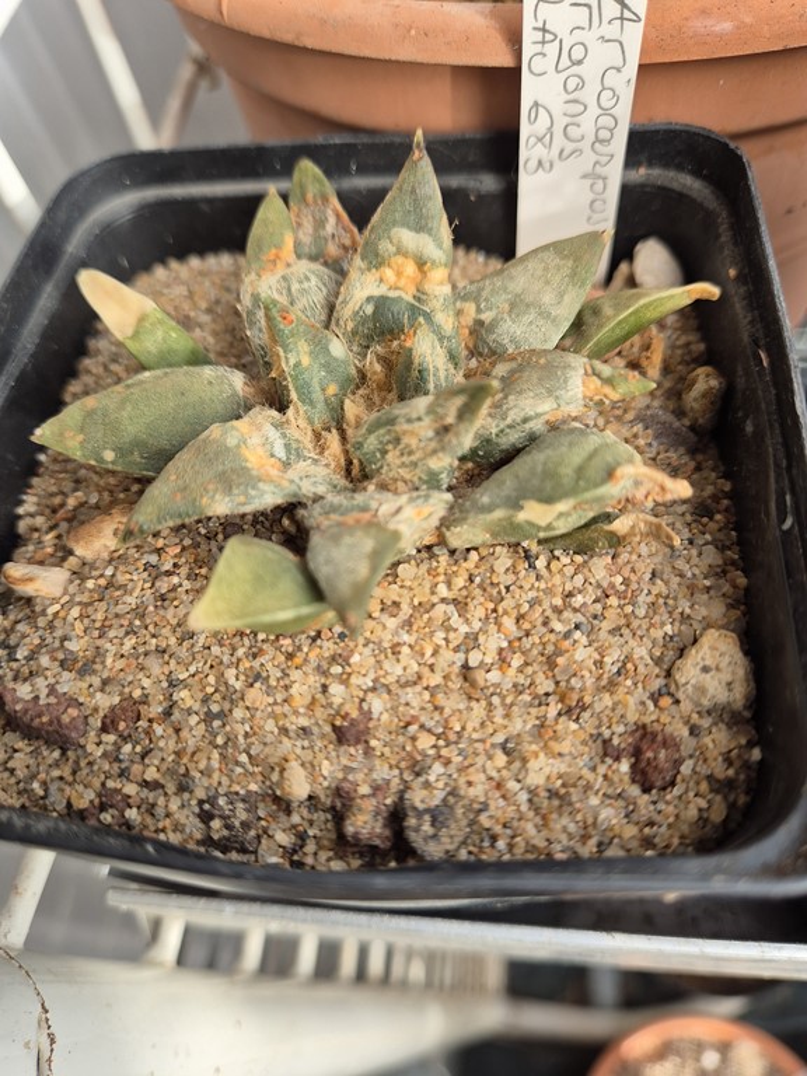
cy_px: 538
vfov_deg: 73.9
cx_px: 404
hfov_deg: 58.9
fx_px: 715
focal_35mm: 23
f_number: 1.8
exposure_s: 1/180
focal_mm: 5.4
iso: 80
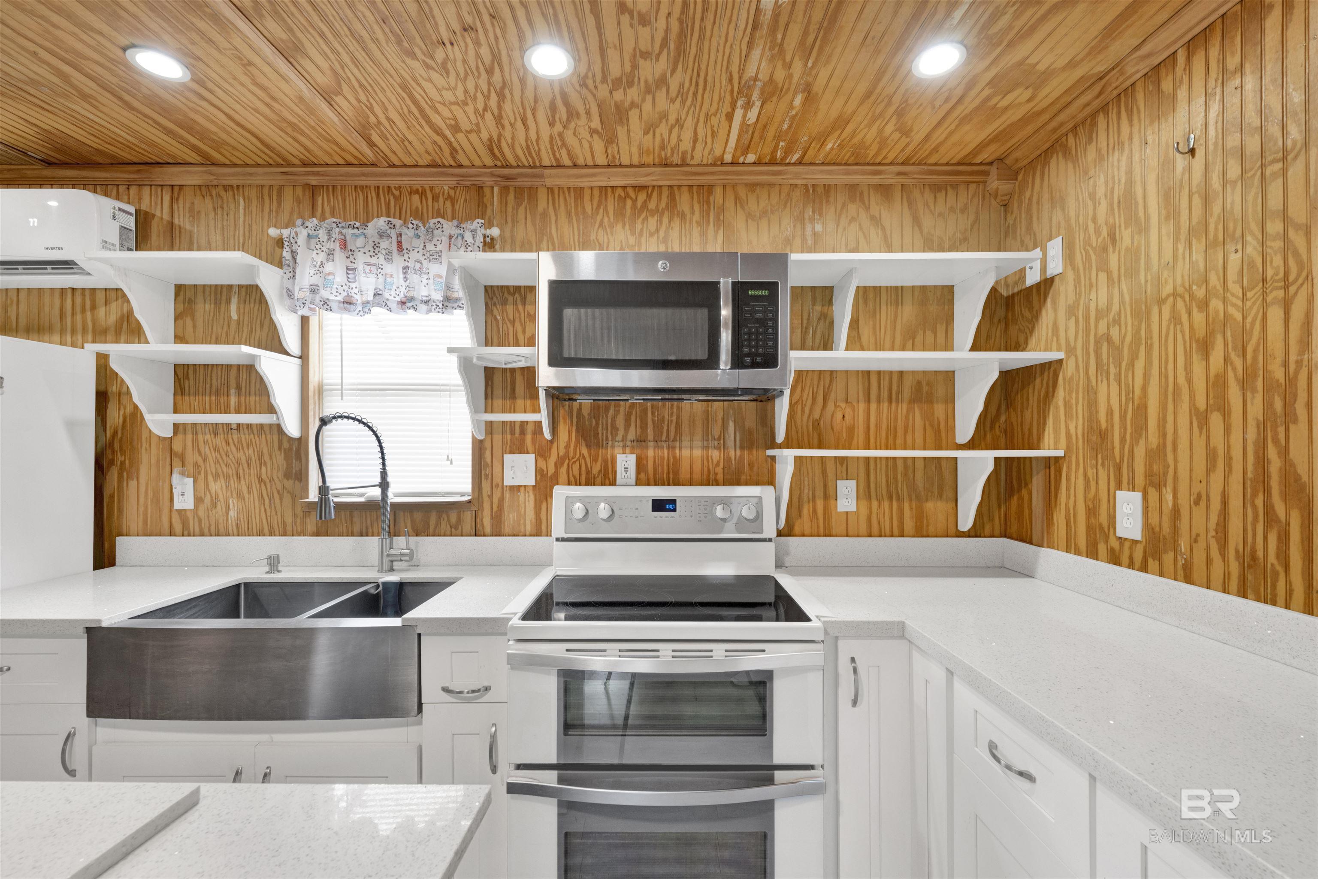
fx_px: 549
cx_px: 659
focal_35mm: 15
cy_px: 440
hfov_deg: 100.4
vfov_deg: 77.3
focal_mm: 15
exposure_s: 1/2.5
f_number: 11
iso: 400
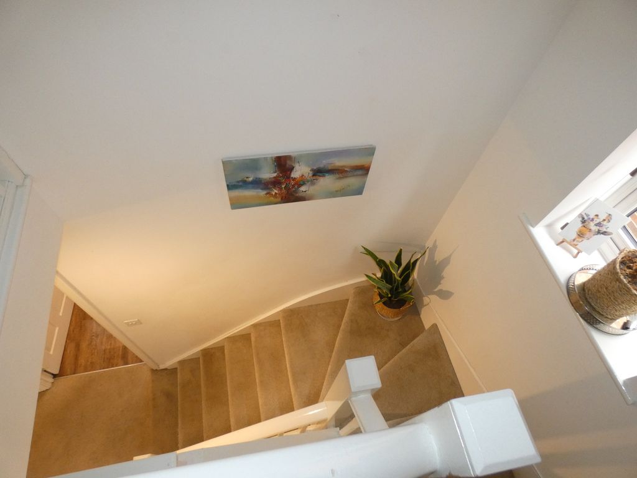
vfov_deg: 66.0
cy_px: 239
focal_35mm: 20
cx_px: 318
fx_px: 368
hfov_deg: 81.7
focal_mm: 3.6
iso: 500
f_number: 2.8
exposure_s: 1/60
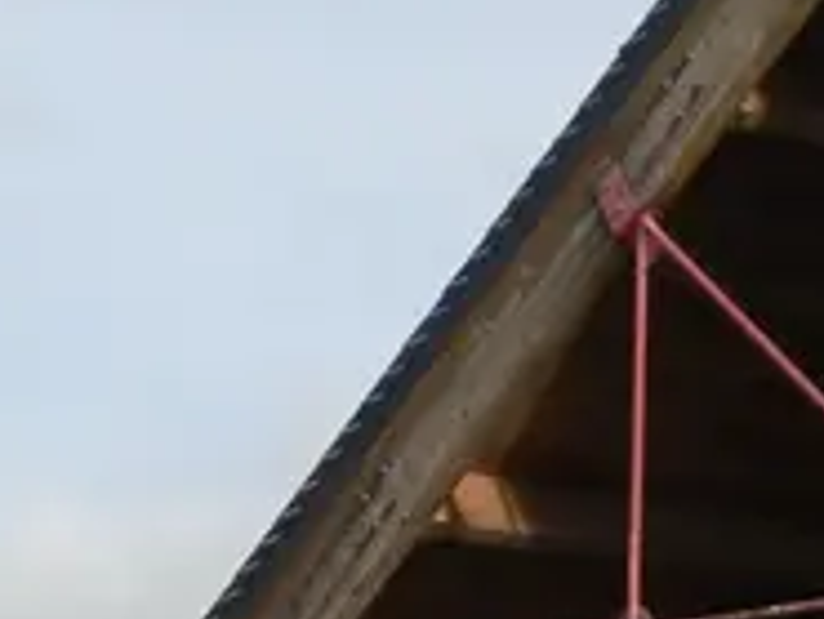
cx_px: 539
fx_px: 7575
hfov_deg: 6.2
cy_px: 1367
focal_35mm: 318
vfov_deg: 4.6
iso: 80
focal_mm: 8.2
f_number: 4.3
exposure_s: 1/500
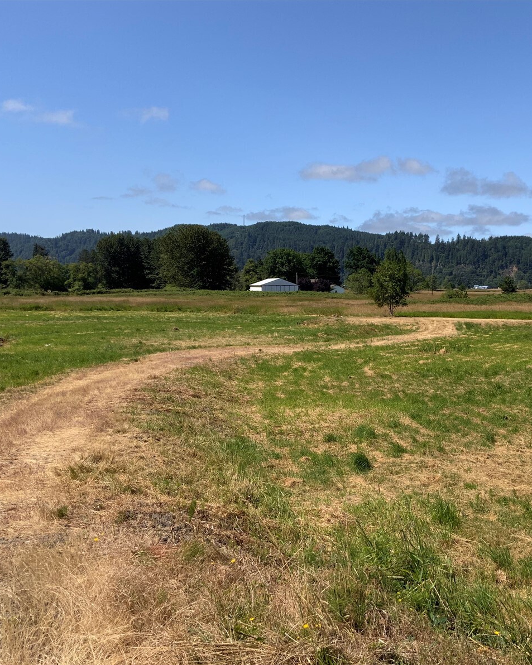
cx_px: 377
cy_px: 334
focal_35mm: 38
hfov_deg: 38.4
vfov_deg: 47.9
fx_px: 748
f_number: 1.8
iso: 20
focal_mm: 3
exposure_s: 1/2320
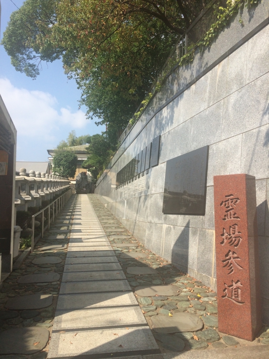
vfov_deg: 61.7
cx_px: 134
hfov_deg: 48.2
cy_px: 180
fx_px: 300
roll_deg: -0.5
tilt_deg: +3.2
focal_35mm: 29
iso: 32
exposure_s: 1/1786
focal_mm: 4.15
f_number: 2.2
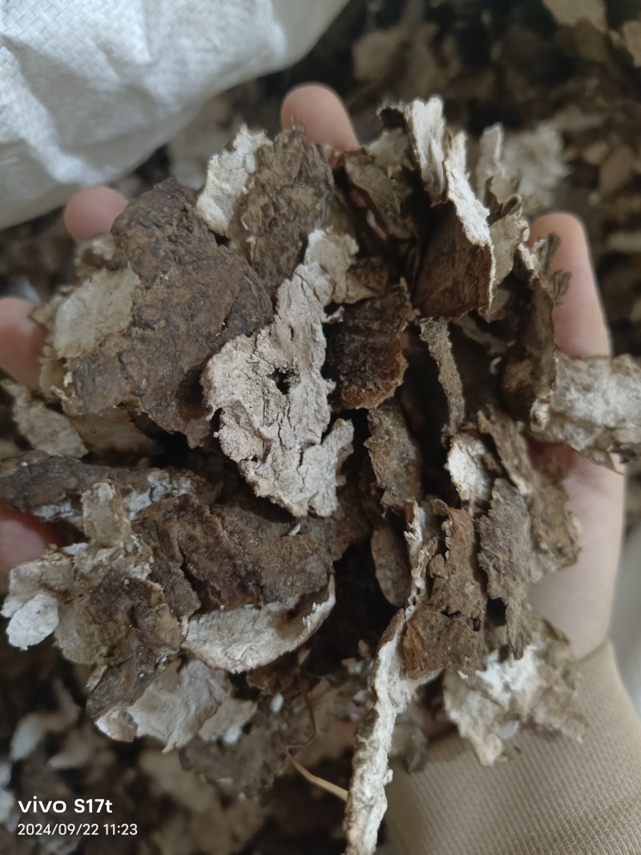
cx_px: 320
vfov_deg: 73.9
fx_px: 568
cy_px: 428
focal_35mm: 23
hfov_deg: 58.9
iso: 779
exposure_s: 1/33.3
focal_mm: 5.5
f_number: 1.88
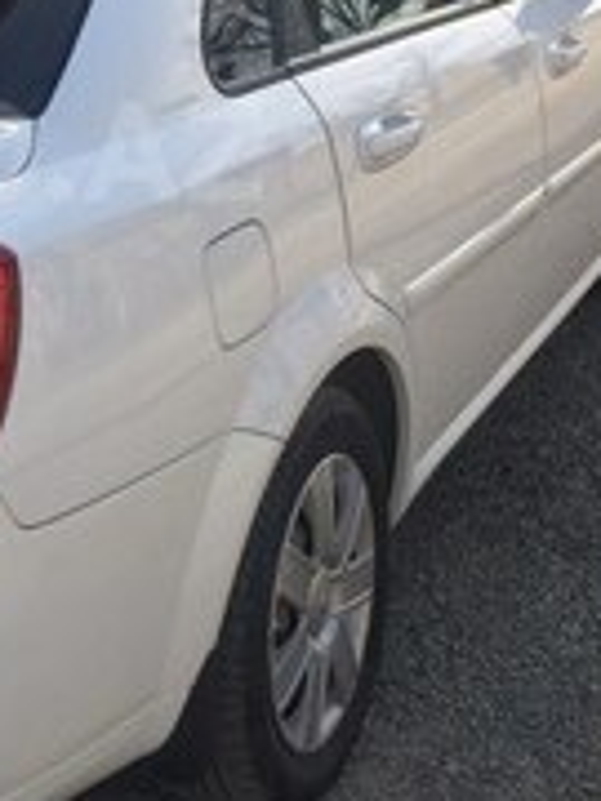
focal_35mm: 80
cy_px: 151
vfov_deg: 24.0
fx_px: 1852
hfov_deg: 17.7
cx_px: -80
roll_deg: +3.1
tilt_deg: -13.3
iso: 32
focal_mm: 4.15
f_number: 2.2
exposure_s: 1/733
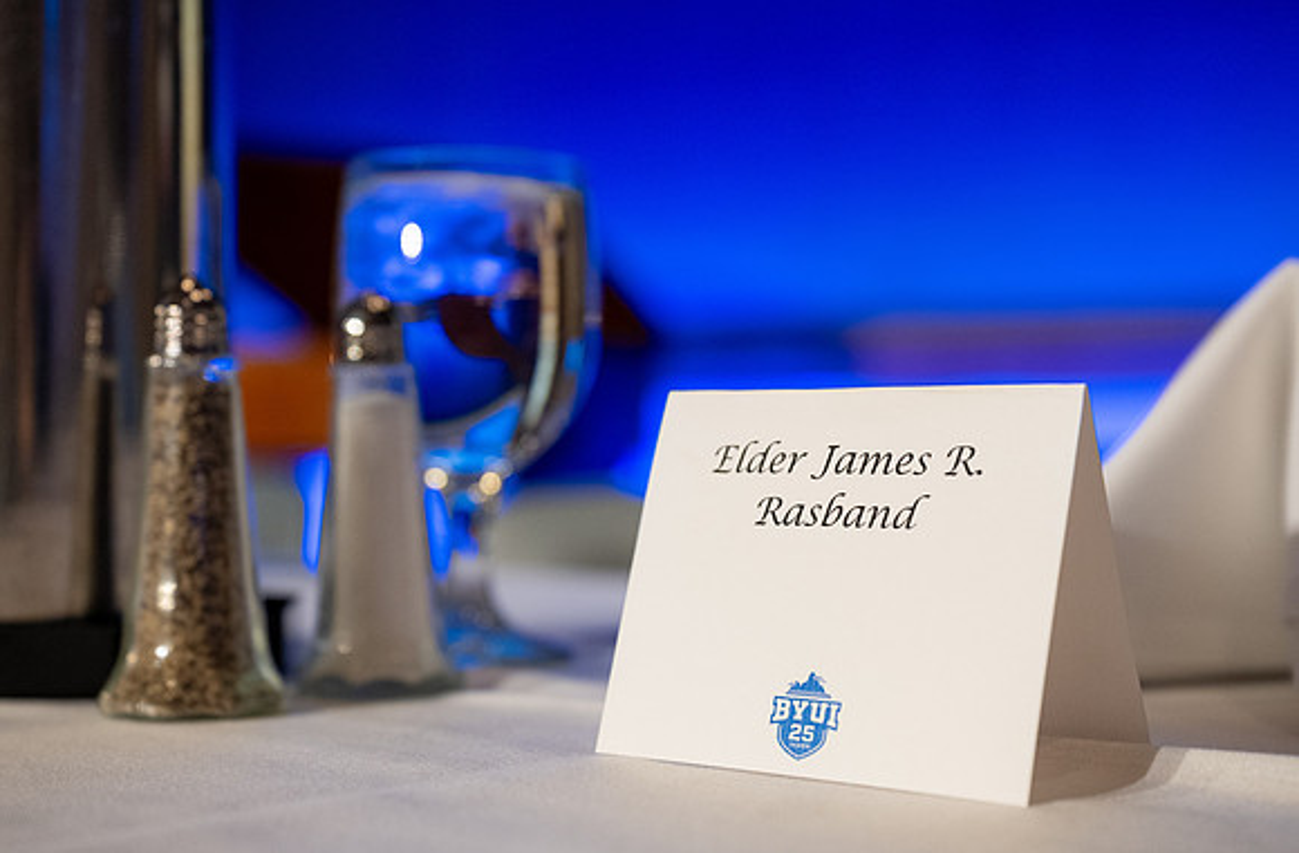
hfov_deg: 34.7
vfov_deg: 23.2
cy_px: 413
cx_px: 622
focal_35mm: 58
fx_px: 2076
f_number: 3.5
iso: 2000
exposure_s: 1/200
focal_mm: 46
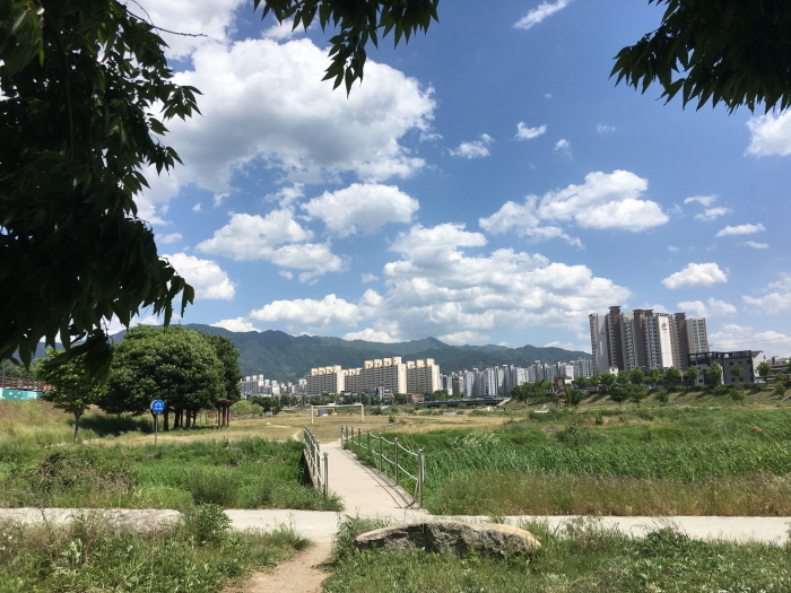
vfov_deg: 48.2
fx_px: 663
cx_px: 396
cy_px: 296
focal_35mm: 29
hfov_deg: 61.7
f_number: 2.2
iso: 25
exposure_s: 1/2331
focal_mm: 4.15
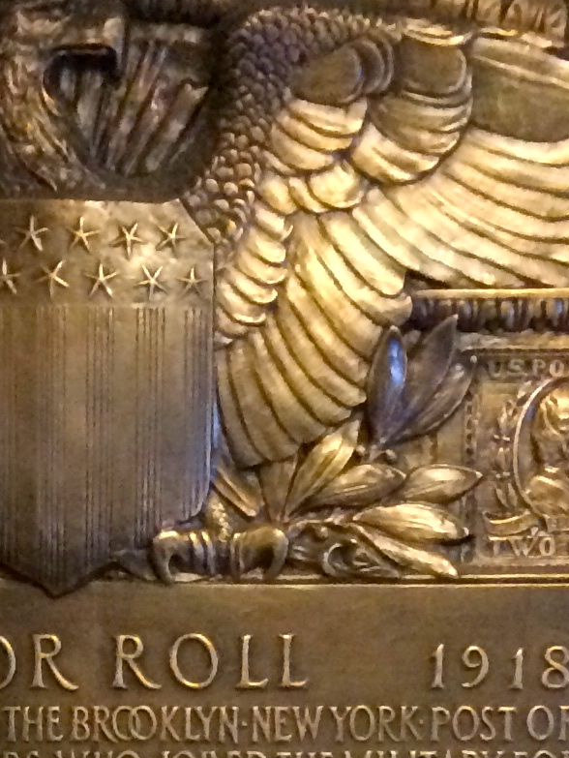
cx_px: 54
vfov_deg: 14.1
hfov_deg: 11.8
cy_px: 1324
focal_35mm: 125
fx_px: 2737
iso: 250
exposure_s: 1/30
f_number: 2.2
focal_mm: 4.12
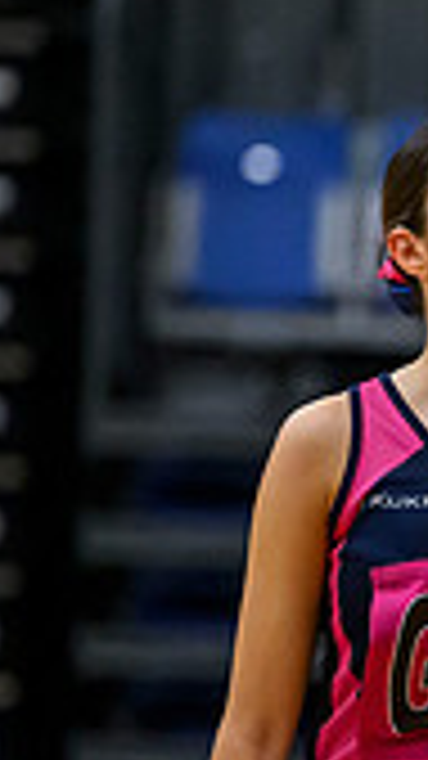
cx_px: 1042
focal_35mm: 936
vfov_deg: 2.3
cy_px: 414
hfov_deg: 1.3
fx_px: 18894
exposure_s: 1/1000
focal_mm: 200
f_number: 3.2
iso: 6400
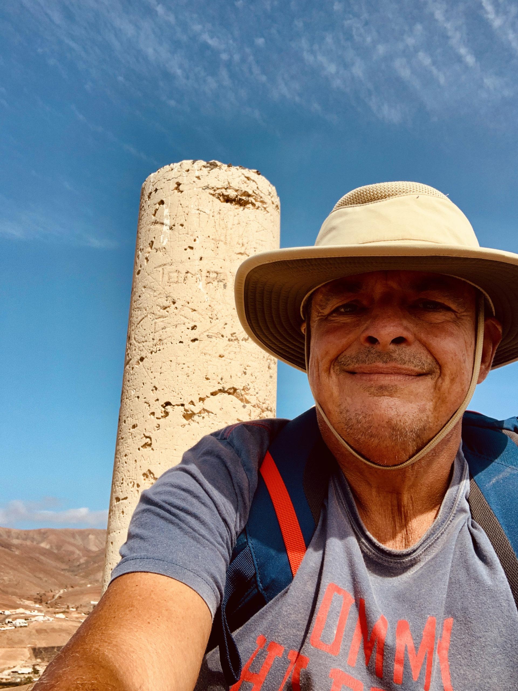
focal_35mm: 32
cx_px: 259
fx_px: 638
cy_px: 346
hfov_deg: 44.2
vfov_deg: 56.8
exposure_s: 1/492
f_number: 2.2
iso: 16
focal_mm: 2.87
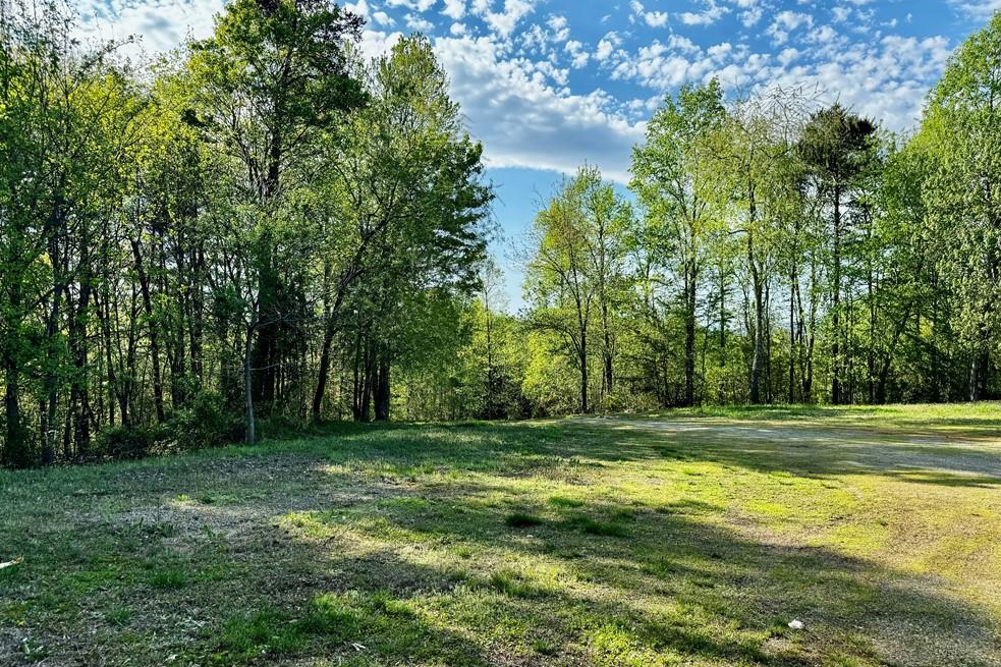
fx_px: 723
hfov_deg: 69.4
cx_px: 489
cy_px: 368
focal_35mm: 26
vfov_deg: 49.5
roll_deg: -0.5
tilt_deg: -2.1
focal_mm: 6.76
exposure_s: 1/1560
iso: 80
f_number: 1.78
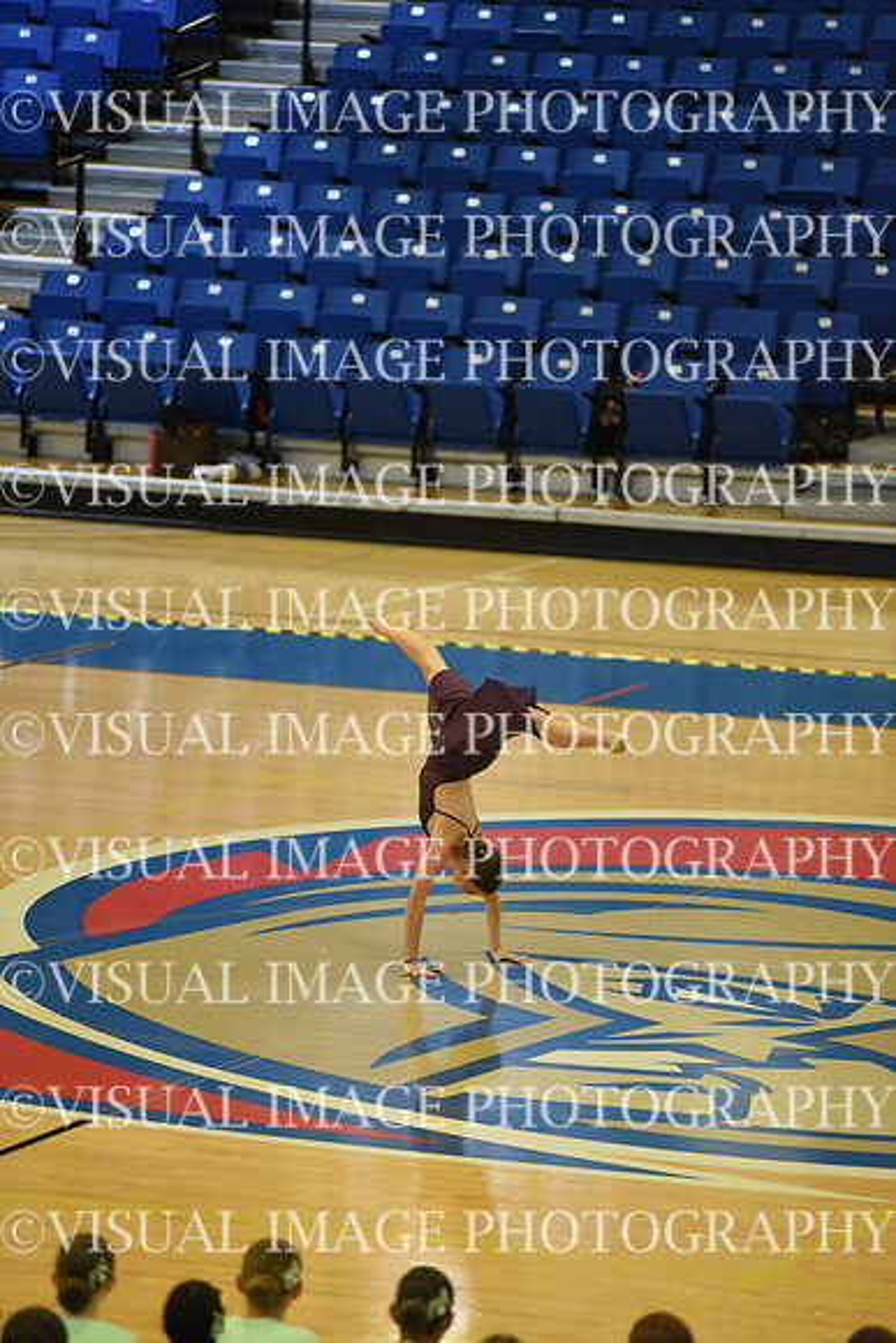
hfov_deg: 6.9
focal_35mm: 200
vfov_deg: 10.3
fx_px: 7462
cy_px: 672
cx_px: 448
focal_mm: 200
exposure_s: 1/1000
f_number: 2.8
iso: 8000
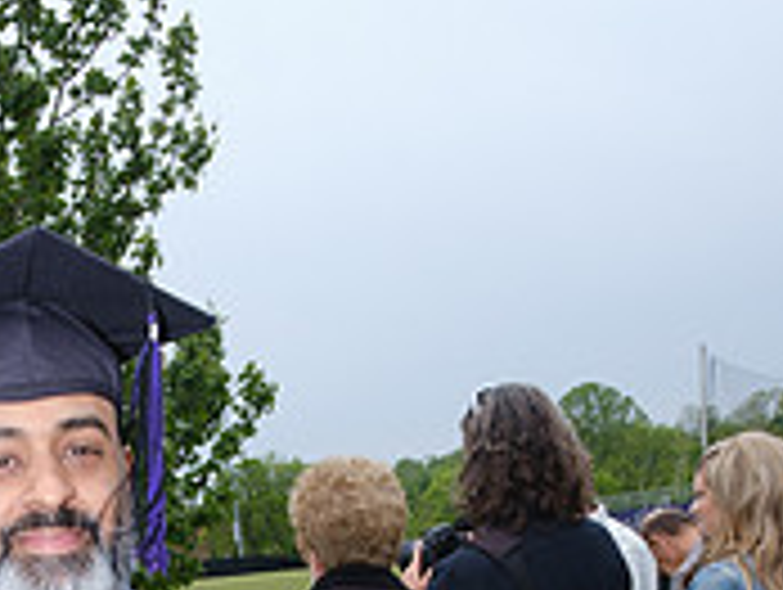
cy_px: 928
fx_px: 1518
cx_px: 122
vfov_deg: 18.9
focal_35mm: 67
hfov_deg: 28.1
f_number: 9
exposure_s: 1/105
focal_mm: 18
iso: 200
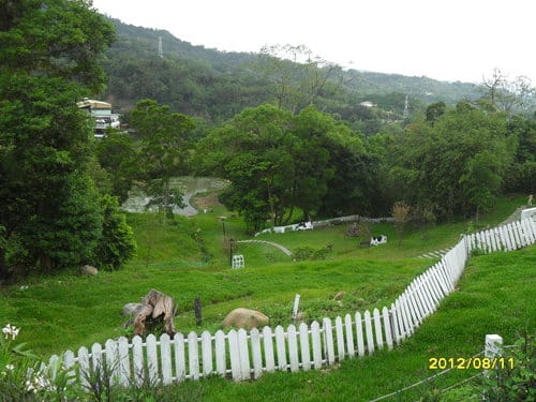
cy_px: 201
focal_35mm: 35
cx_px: 268
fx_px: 542
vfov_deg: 40.7
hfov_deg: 52.6
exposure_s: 1/500
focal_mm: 6.2
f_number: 2.8
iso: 100
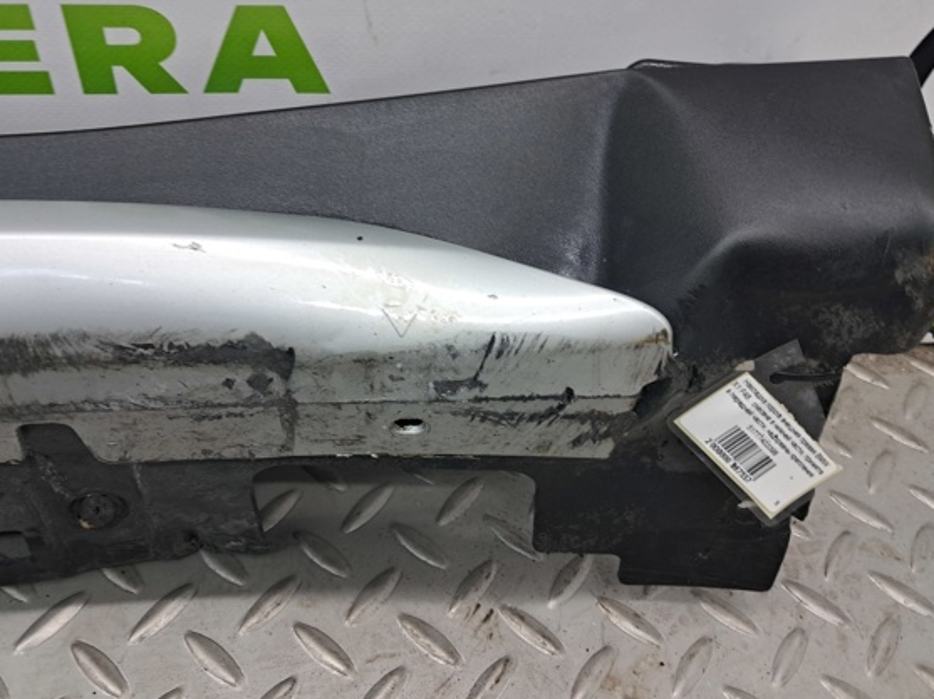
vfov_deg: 45.3
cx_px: 458
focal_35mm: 31
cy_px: 301
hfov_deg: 58.4
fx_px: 836
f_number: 1.8
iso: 125
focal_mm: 4
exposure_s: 1/50
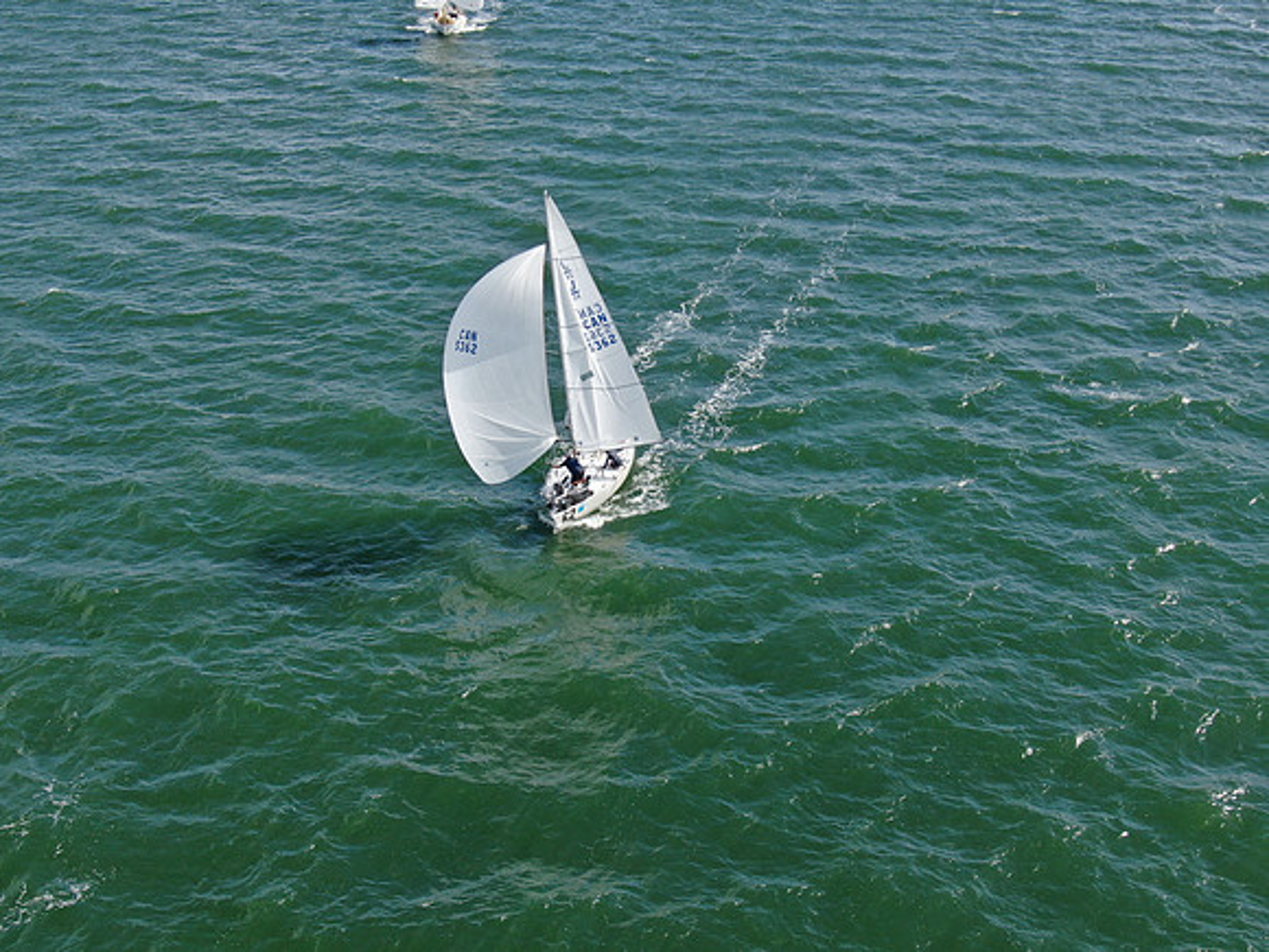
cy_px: 476
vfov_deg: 30.3
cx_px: 634
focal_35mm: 48
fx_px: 1760
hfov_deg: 39.7
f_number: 3.8
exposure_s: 1/640
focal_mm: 8.6
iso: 100
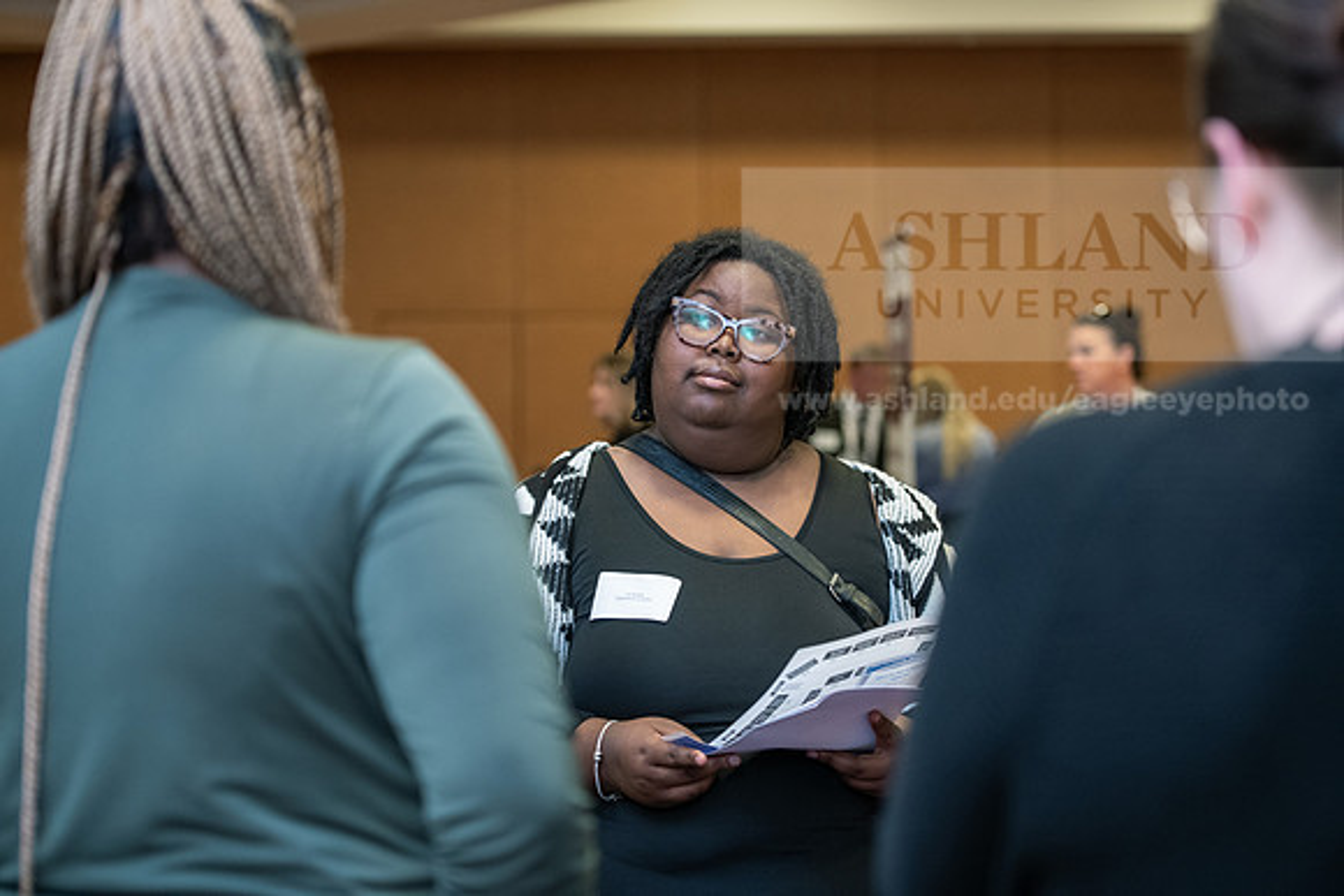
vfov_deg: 17.5
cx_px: 672
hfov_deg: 26.0
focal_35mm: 78
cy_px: 448
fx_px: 2913
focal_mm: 78
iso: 1600
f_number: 3.2
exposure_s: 1/200
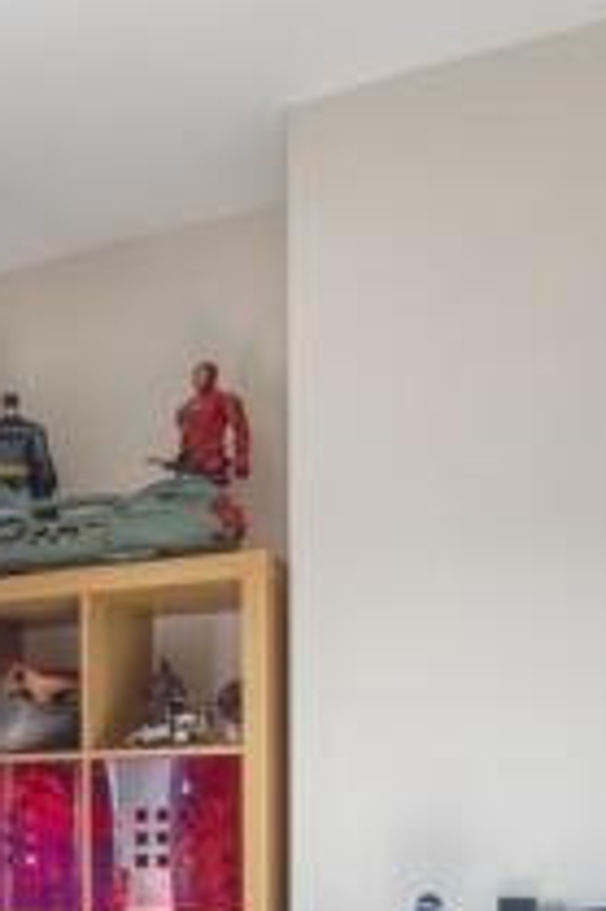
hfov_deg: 27.1
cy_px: 909
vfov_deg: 37.5
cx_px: 7
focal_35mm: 47
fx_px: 1189
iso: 400
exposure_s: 1/80
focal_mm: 10
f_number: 8
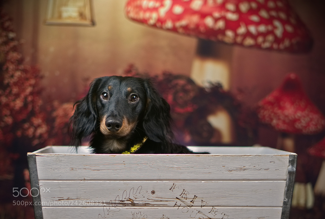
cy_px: 110
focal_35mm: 50
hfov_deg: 39.5
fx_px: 453
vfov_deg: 27.2
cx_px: 162
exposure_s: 1/160
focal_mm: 50
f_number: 1.8
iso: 200
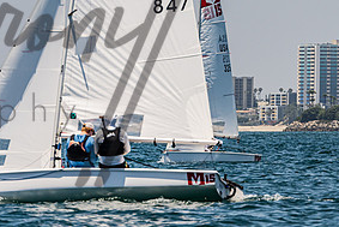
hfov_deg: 4.0
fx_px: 4899
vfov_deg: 2.6
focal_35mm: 520
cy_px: 56
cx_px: 146
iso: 400
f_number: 8
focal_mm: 185
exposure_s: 1/2000
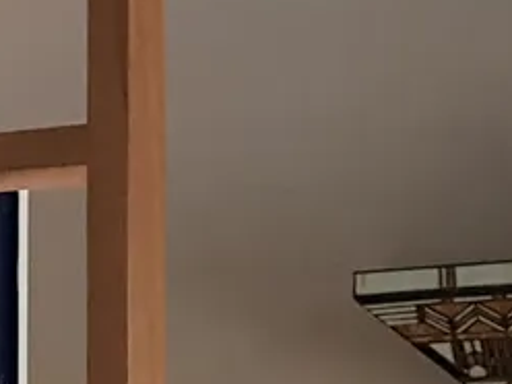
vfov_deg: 8.7
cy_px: 500
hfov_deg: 10.3
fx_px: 2500
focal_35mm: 169
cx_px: -668
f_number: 1.7
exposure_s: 1/50
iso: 160
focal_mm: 4.2
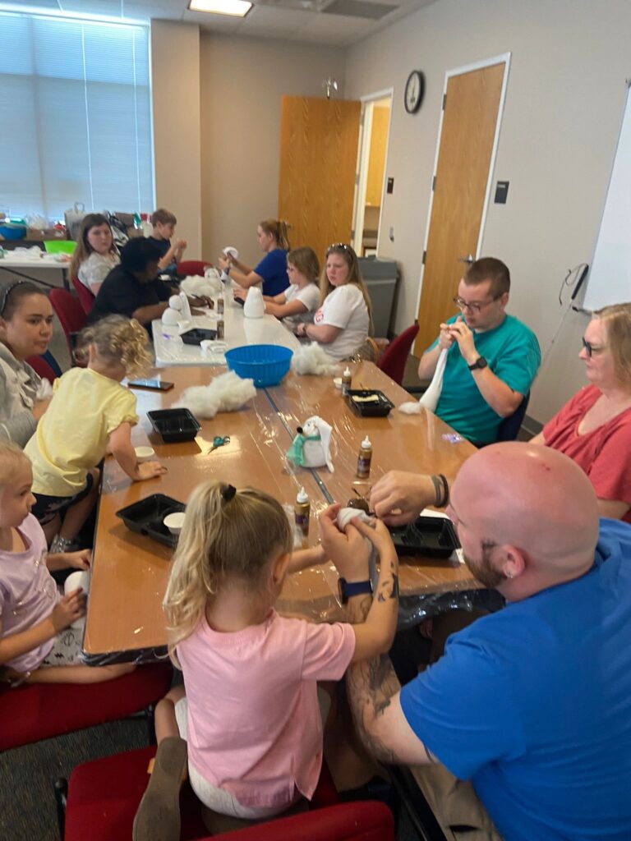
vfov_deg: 67.3
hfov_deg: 53.1
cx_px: 316
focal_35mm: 26
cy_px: 420
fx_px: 632
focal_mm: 4.25
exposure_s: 1/60
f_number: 1.8
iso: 160
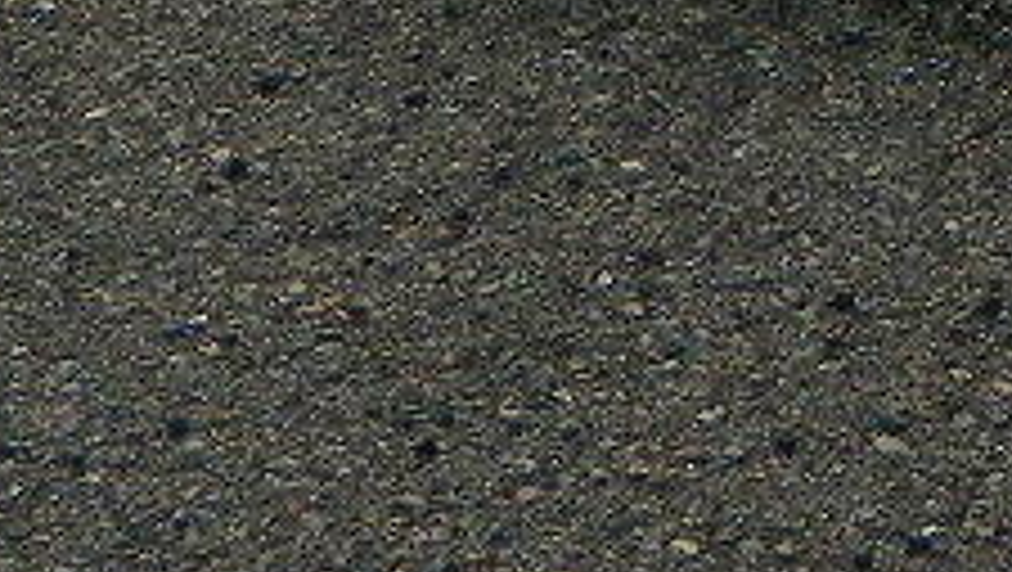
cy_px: -1022
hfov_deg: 12.5
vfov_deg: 6.9
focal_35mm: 161
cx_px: 1660
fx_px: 4324
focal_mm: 4.6
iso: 64
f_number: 5.6
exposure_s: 1/400
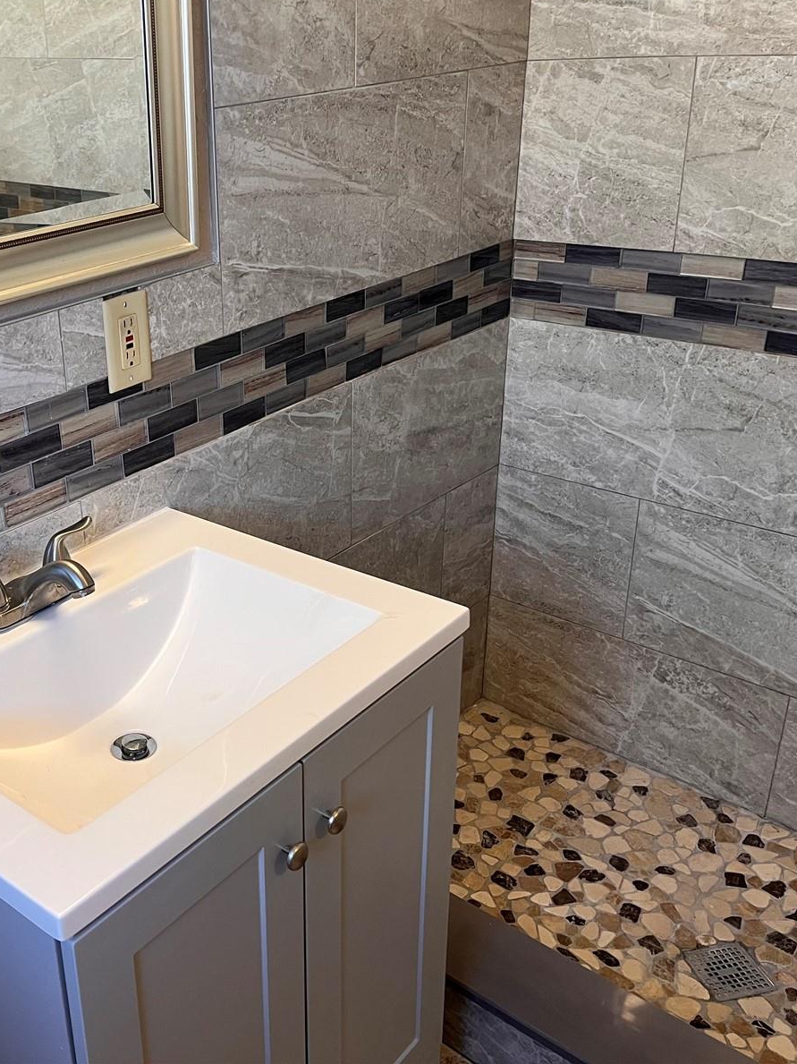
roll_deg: +4.0
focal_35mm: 35
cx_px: 166
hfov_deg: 39.2
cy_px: 528
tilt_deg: -25.1
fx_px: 1075
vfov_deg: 52.6
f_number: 1.6
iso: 100
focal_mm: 5.1
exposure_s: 1/60
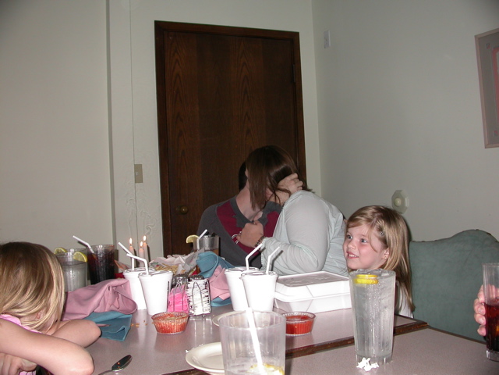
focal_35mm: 38
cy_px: 188
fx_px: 548
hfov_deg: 49.0
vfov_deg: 37.7
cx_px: 250
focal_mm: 7.85
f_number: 2.6
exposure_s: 1/60
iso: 100
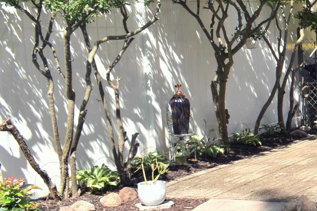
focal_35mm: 88
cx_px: 497
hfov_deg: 19.6
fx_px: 775
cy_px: 112
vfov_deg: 15.5
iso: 200
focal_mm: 18
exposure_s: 1/320
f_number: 9
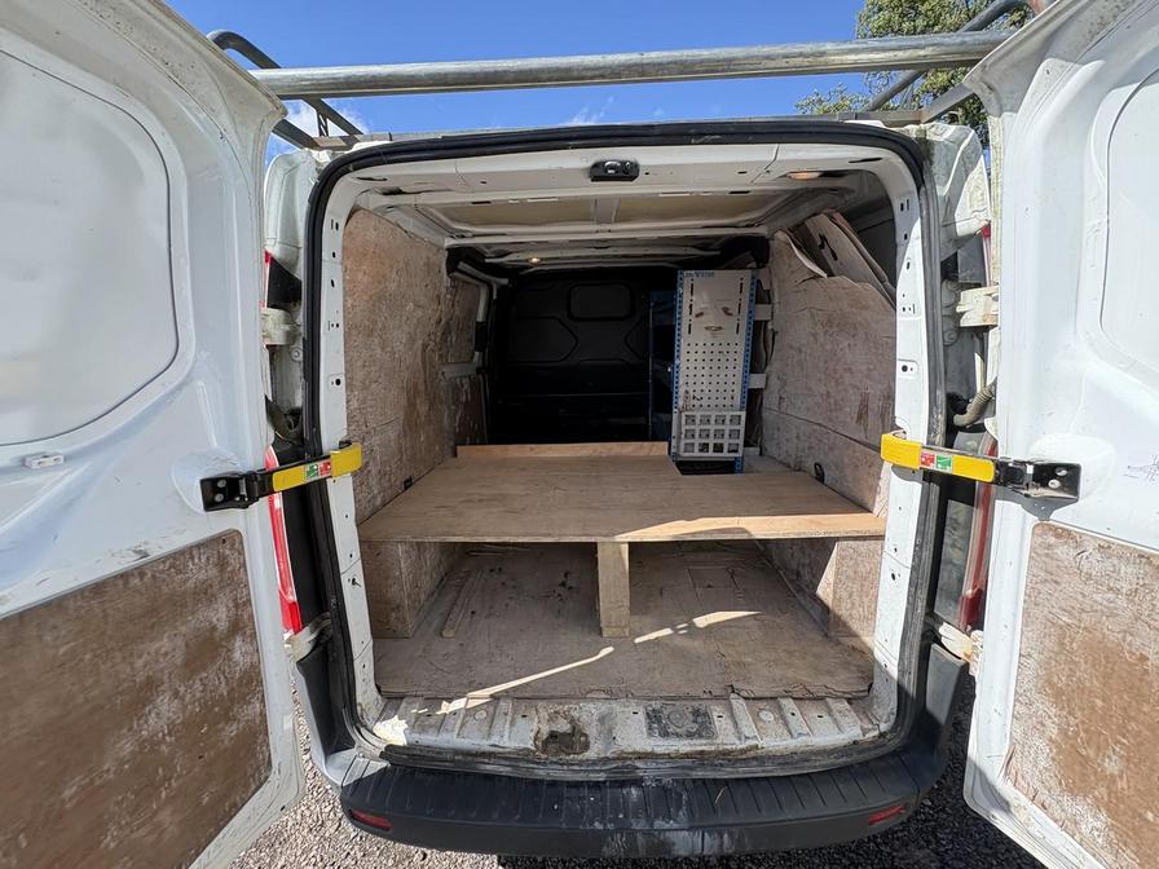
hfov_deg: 102.1
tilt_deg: -10.6
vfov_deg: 85.7
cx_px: 580
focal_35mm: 14
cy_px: 434
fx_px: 469
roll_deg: +4.9
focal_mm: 2.22
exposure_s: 1/418
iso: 64
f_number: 2.2
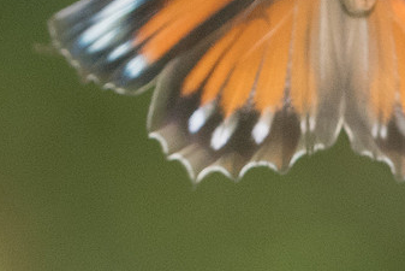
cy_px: 683
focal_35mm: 1294
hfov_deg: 1.6
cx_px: 375
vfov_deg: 1.1
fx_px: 14563
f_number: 7.1
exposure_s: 1/250
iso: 1000
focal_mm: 150
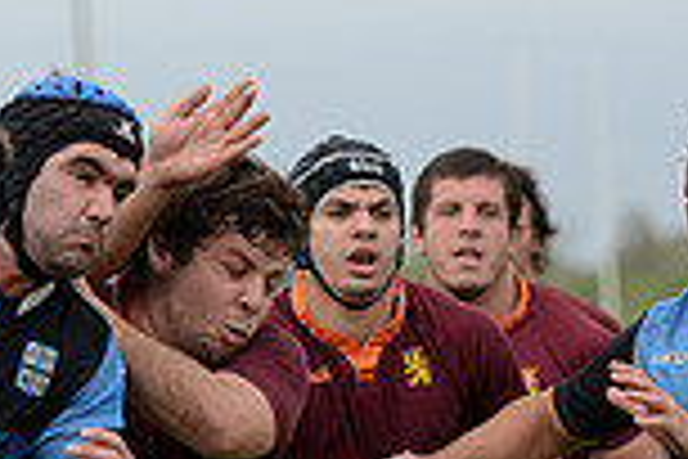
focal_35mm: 378
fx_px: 7223
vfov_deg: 3.6
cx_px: -81
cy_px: 718
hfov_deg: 5.4
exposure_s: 1/1250
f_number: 2.8
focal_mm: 100
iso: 320
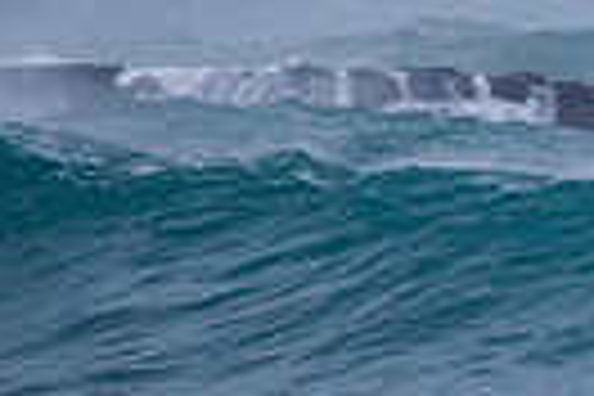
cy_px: 264
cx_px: 1204
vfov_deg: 0.5
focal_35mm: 2693
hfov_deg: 0.8
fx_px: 44431
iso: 560
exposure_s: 1/1250
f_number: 5.6
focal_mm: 500
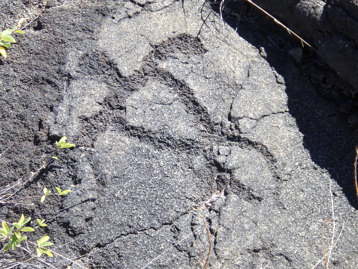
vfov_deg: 12.9
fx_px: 1189
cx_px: 179
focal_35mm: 115
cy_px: 134
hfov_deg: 17.1
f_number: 5.2
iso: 125
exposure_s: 1/320
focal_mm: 20.6
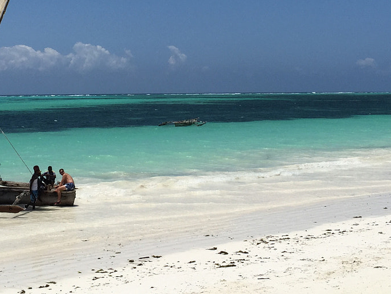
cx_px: 159
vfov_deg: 21.3
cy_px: 46
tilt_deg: +5.4
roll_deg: +0.8
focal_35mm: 68
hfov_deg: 28.5
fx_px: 768
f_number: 2.2
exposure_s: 1/3968
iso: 32
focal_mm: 4.15
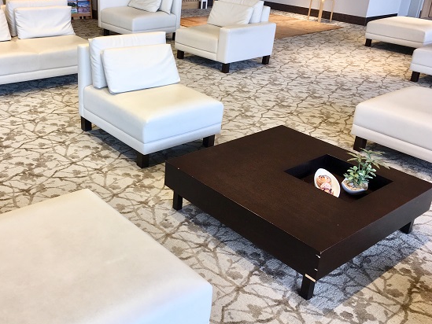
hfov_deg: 48.5
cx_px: 163
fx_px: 474
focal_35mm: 38
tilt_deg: -24.3
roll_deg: -3.7
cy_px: 145
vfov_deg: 37.7
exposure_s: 1/60
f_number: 2.2
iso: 32
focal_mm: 4.15
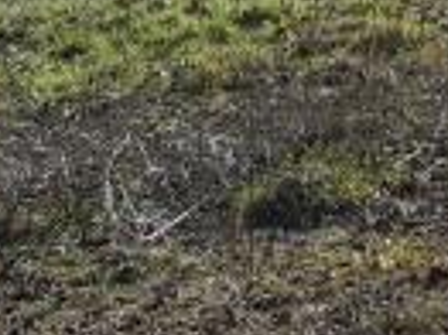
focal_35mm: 196
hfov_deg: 10.1
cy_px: -144
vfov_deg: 7.5
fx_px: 2534
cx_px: 171
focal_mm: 7.1
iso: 80
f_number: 3.9
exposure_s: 1/500
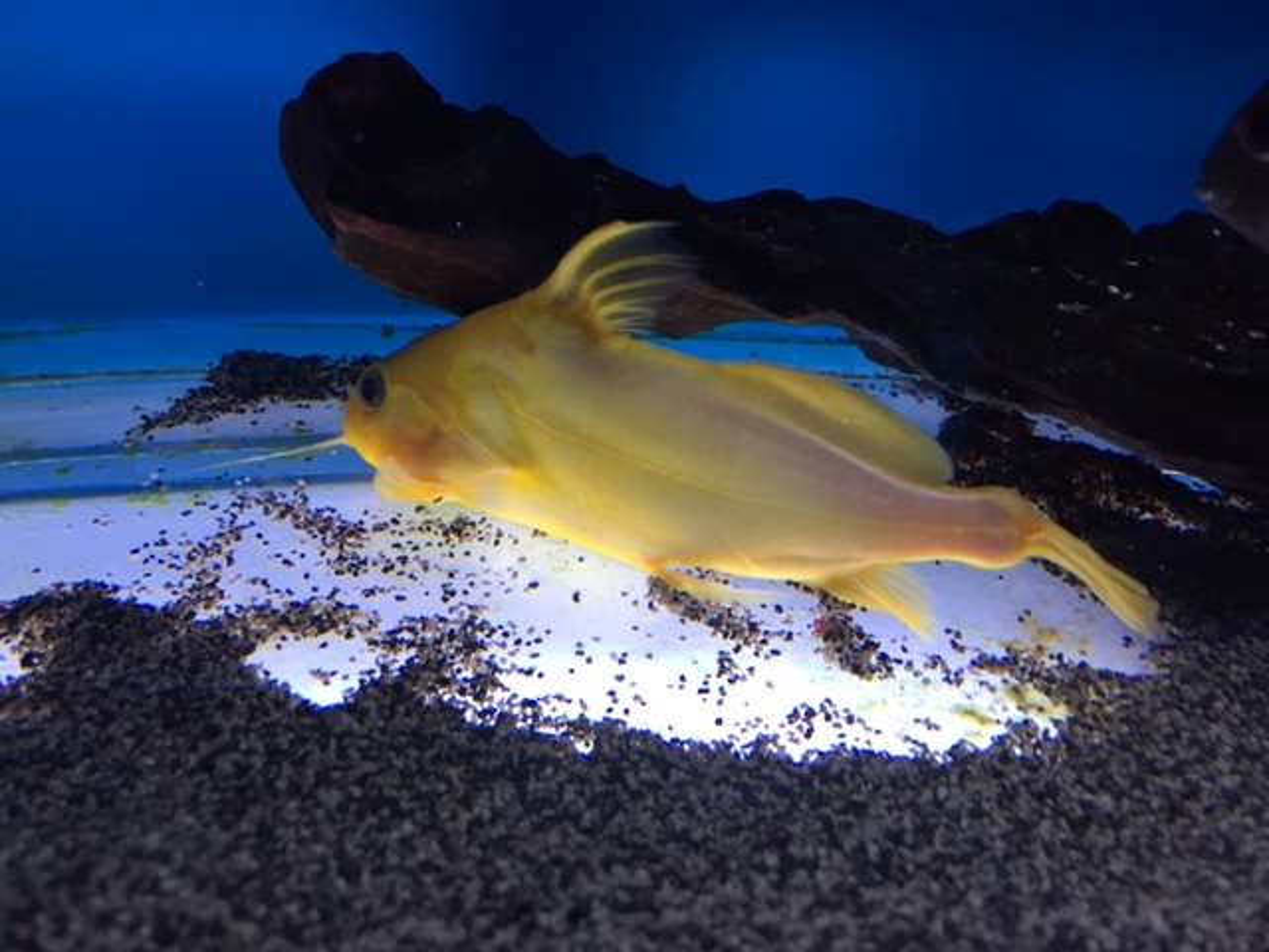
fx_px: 1063
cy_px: 476
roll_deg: -1.1
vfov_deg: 48.2
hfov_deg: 61.7
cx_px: 634
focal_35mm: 29
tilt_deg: -31.0
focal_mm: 4.15
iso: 40
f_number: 2.2
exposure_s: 1/33
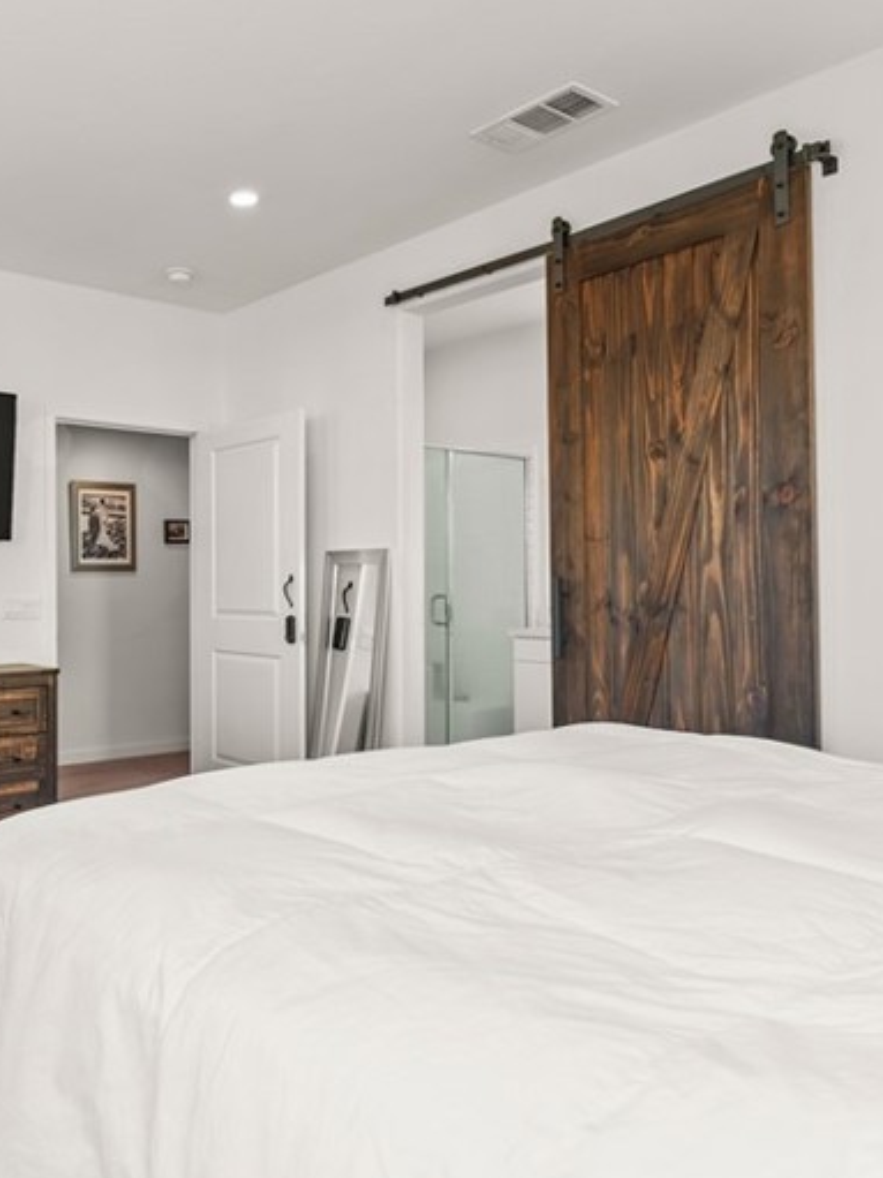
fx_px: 919
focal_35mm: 27
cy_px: 598
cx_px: 187
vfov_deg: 65.3
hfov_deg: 48.6
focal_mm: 14
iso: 320
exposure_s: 1/20
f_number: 5.6
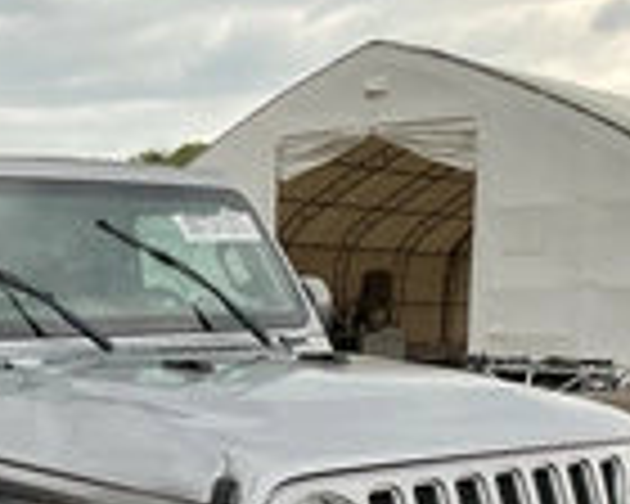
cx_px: 108
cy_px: 536
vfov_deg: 19.0
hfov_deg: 24.0
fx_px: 1454
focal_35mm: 78
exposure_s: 1/184
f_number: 1.8
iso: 20
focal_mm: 3
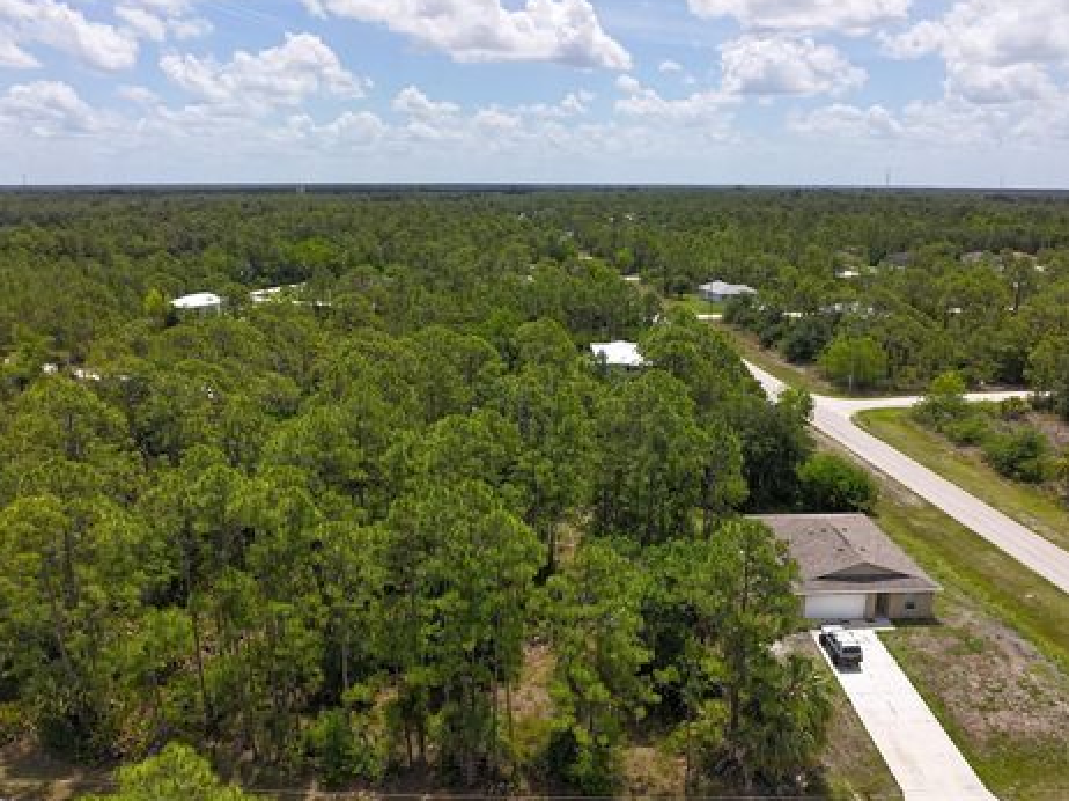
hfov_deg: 67.3
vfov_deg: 53.0
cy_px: 422
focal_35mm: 26
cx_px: 560
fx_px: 803
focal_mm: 4.55
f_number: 2.8
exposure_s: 1/1000
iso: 110
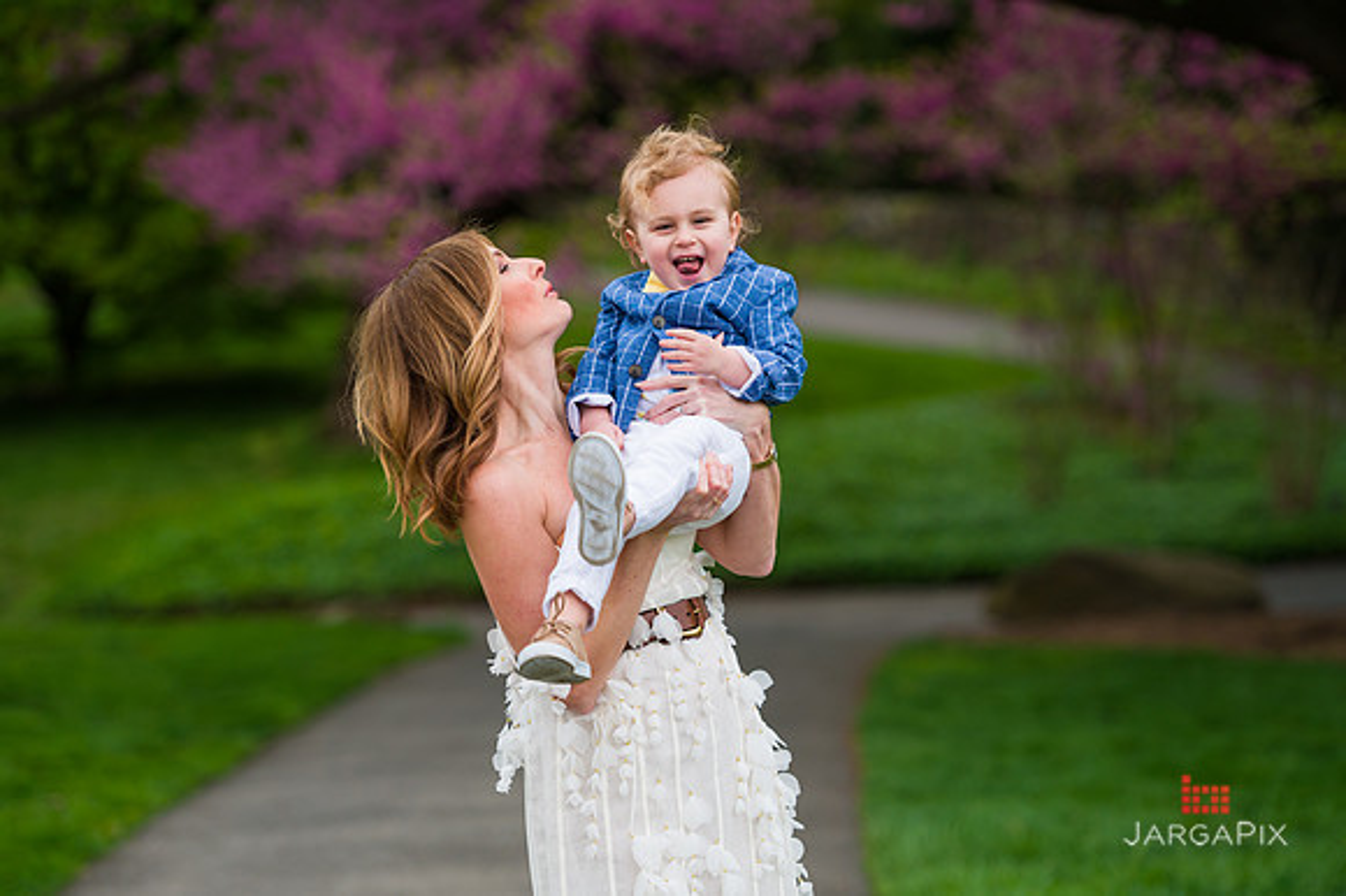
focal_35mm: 135
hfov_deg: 15.2
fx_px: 5044
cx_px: 673
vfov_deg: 10.1
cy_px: 448
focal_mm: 135
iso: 200
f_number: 3.5
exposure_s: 1/1000
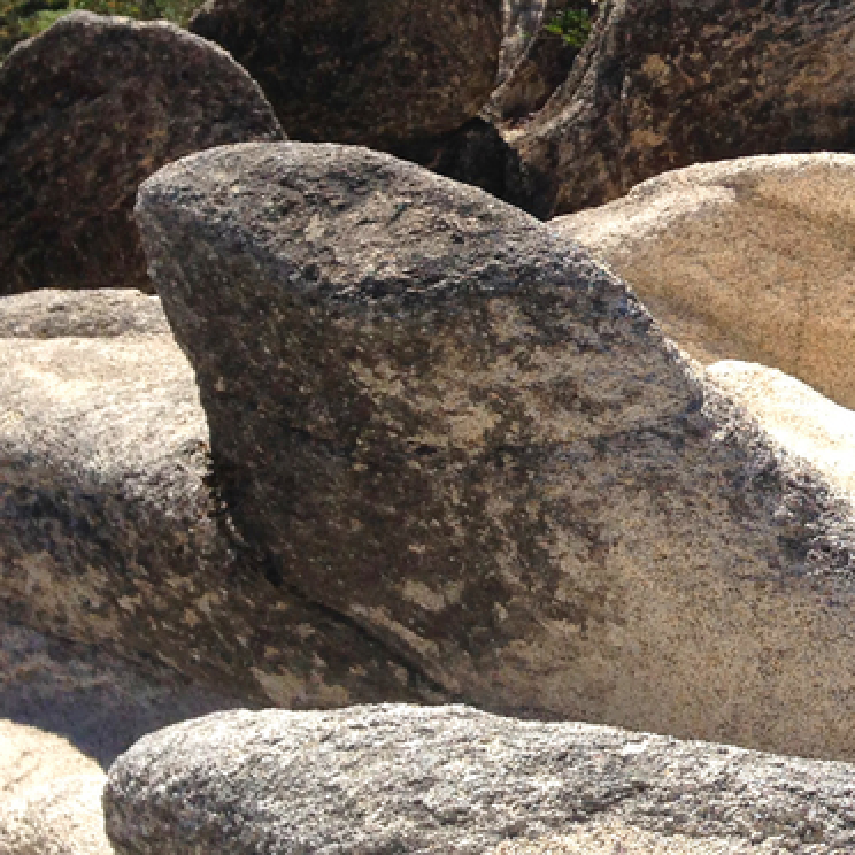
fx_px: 2627
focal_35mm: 94
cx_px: 986
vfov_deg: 18.2
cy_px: 115
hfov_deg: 17.7
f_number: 2.4
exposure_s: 1/1595
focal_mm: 4.12
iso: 50
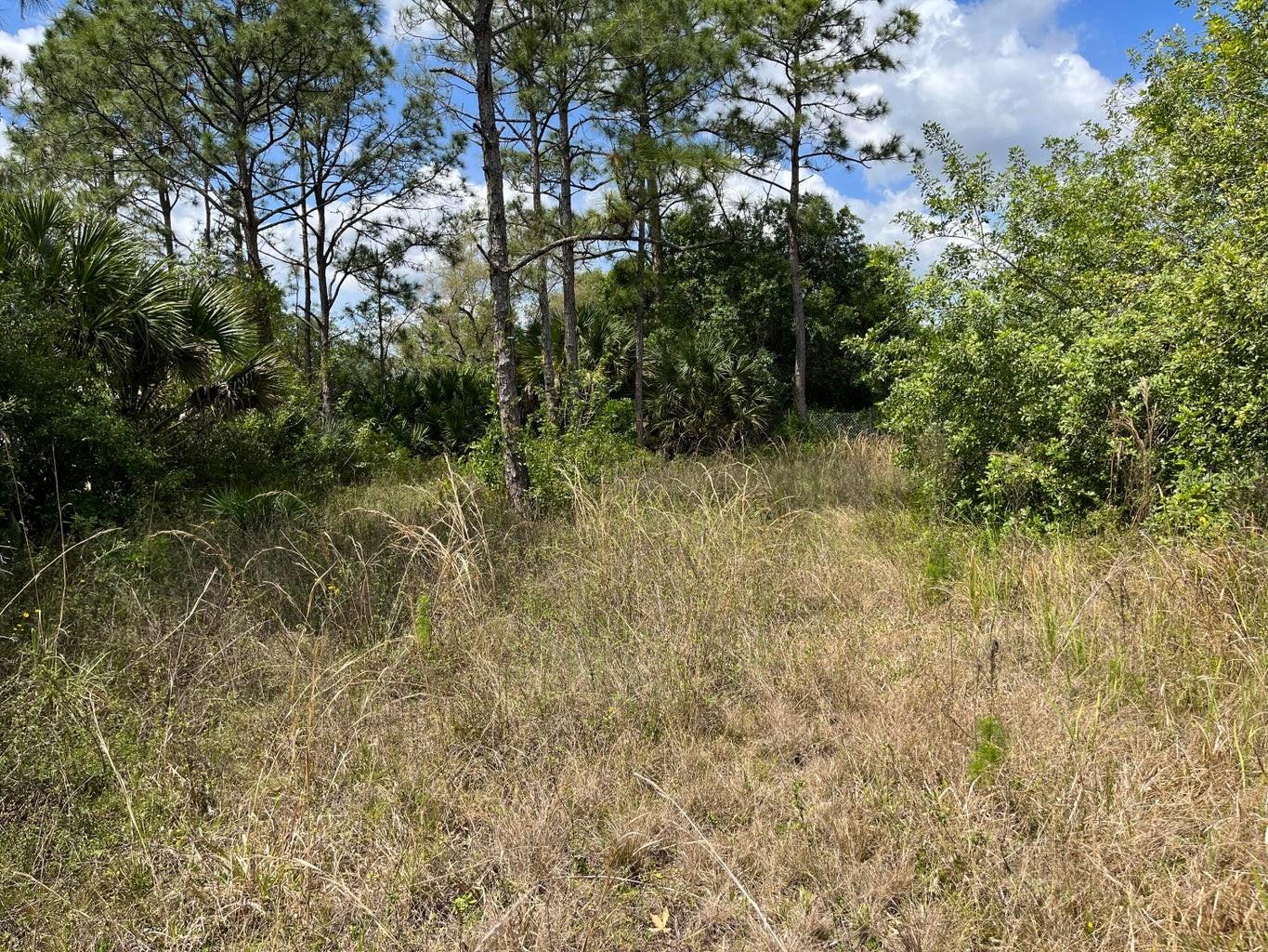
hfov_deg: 67.3
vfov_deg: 53.1
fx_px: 952
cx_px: 634
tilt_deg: -2.4
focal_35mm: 26
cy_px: 476
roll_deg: +1.8
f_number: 1.6
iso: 50
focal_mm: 5.1
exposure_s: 1/2571
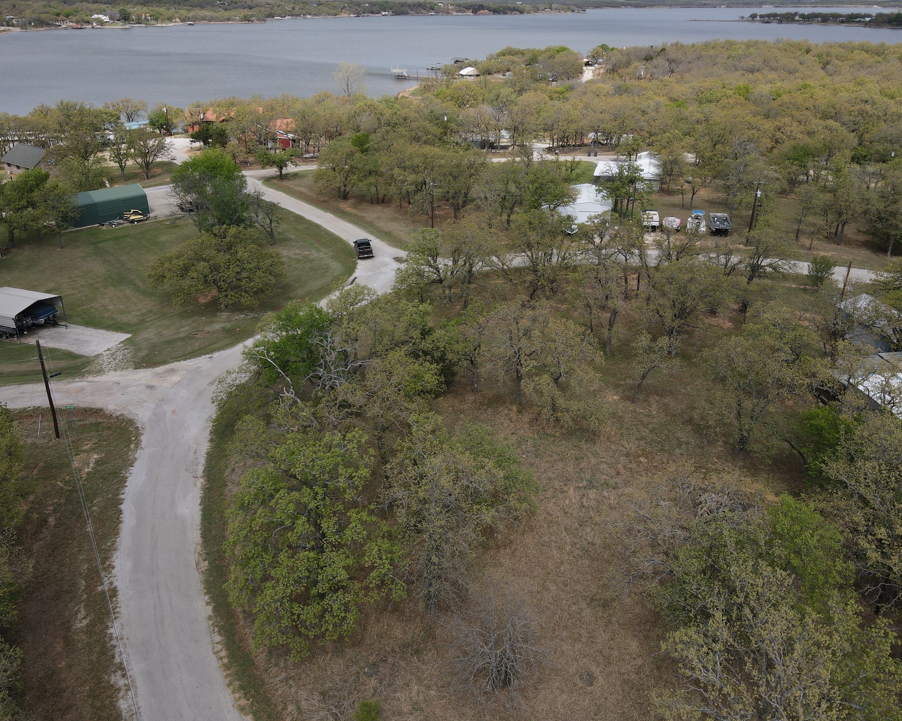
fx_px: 694
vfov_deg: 54.9
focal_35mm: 26
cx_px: 422
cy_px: 354
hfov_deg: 66.0
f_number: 2.8
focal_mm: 4.5
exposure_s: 1/1000
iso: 100
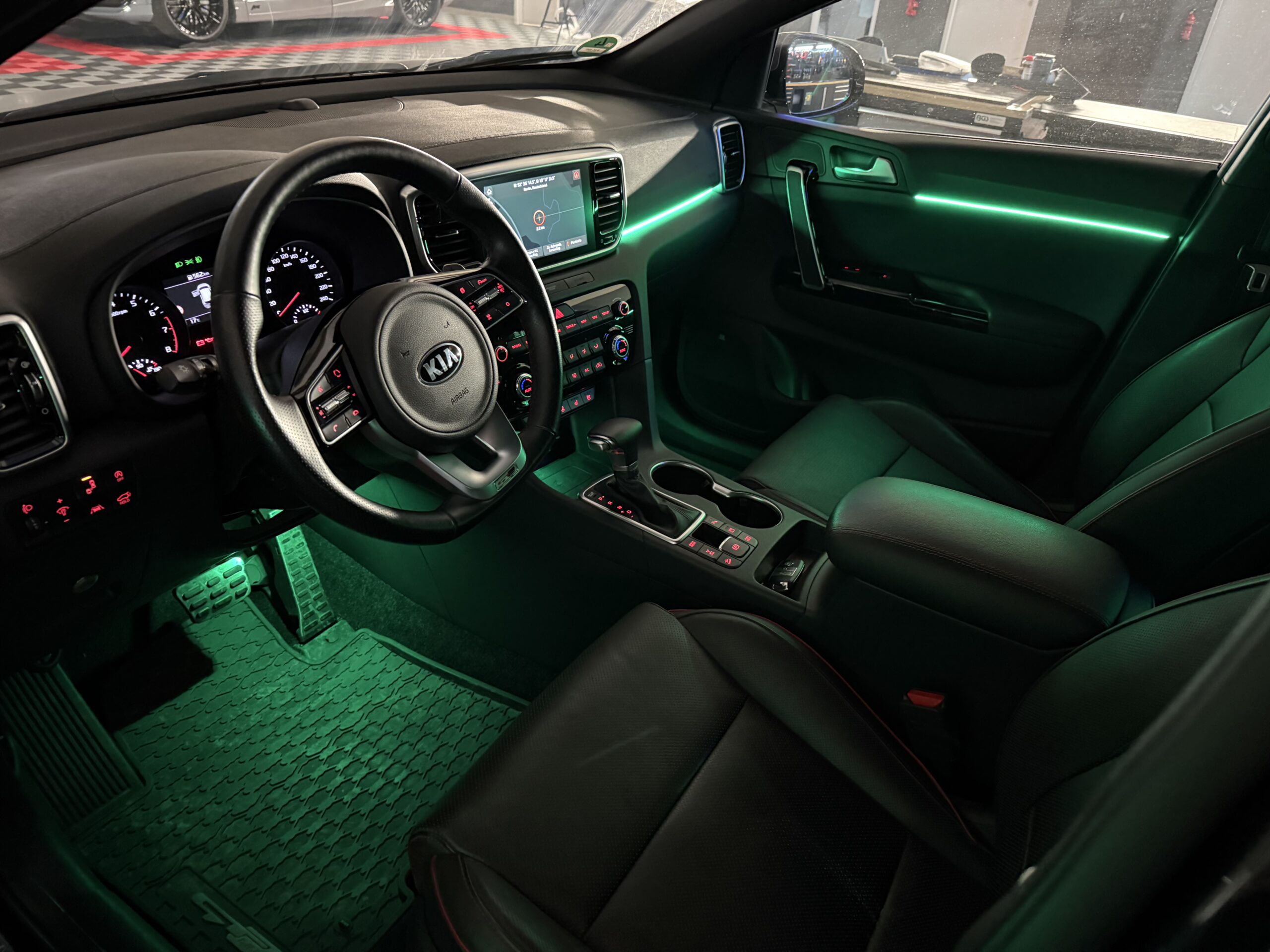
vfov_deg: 56.8
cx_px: 635
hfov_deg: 71.6
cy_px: 476
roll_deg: -5.4
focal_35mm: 24
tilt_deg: -32.5
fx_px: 881
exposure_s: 1/15
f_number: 1.78
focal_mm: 6.76
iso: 2500
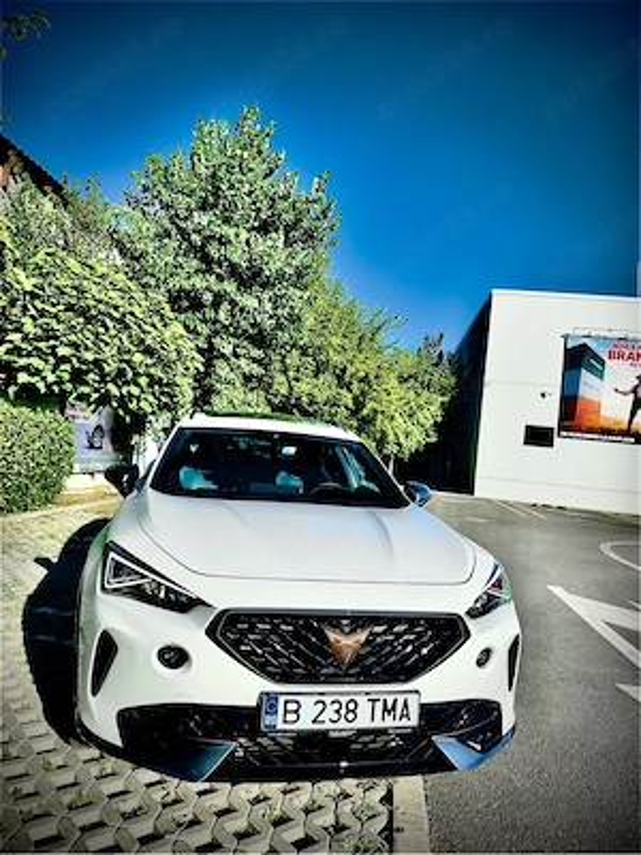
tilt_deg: +2.5
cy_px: 428
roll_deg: -6.2
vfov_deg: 71.6
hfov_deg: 56.8
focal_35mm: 24
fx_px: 593
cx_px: 320
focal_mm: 6.76
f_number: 1.78
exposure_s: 1/5128
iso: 64
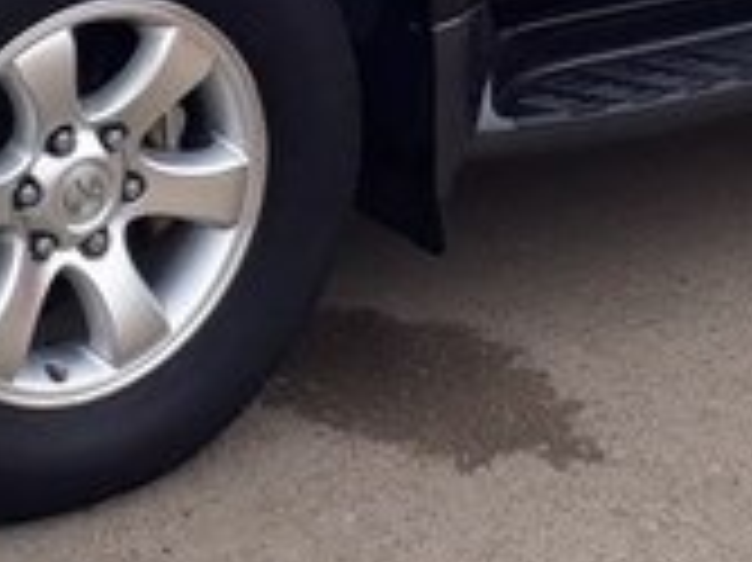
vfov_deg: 13.2
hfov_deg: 18.3
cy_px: -245
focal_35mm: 107
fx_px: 2323
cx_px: 239
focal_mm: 3.6
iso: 40
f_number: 1.9
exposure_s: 1/242
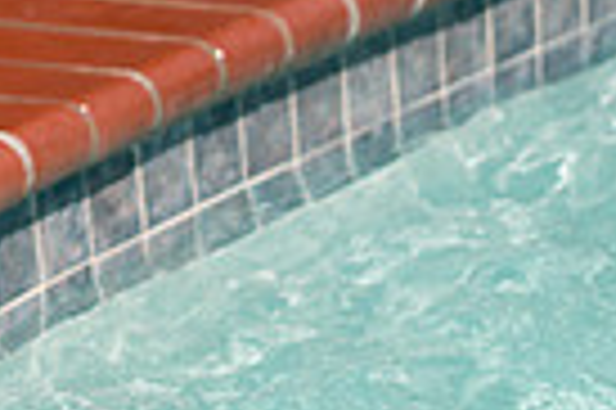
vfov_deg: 3.8
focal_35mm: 361
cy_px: 97
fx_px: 6170
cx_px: -580
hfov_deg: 5.6
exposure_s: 1/4000
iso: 200
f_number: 3.2
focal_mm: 85
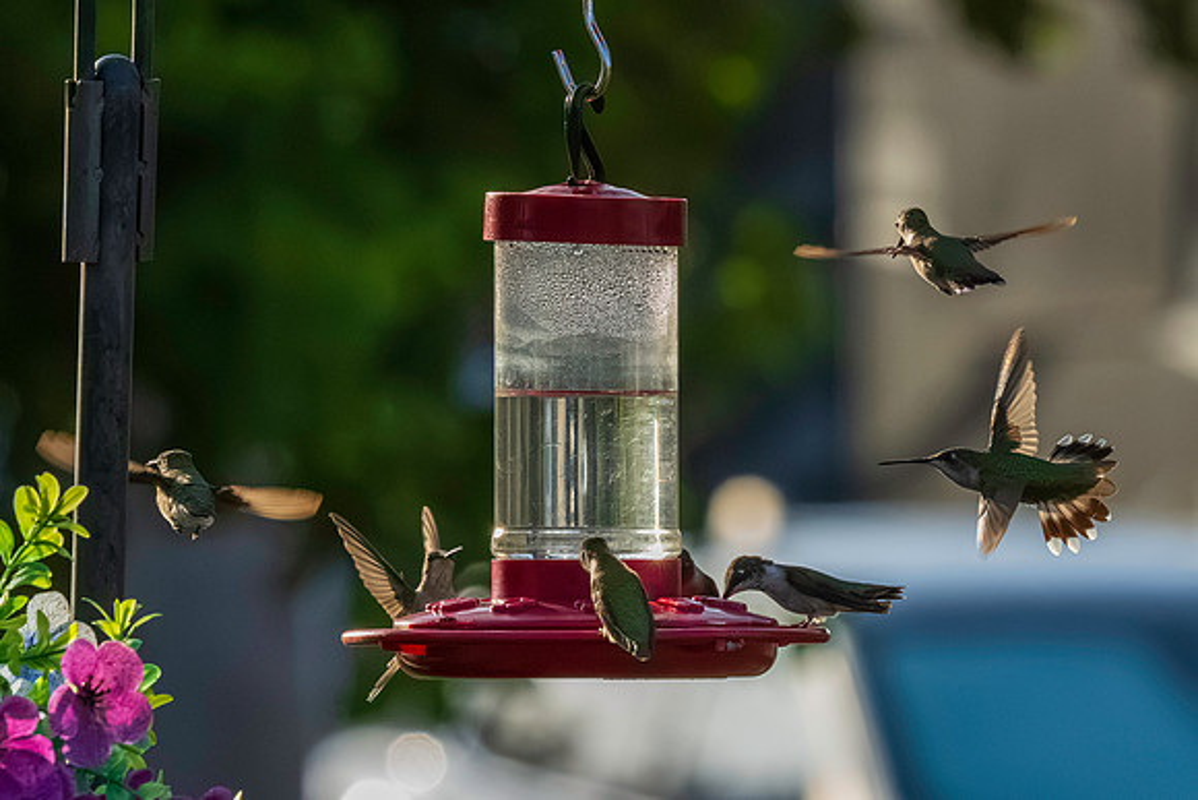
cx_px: 670
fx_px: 27981
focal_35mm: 841
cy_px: 287
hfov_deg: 2.5
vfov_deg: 1.6
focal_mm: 370
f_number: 13
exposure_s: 1/2500
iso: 8000
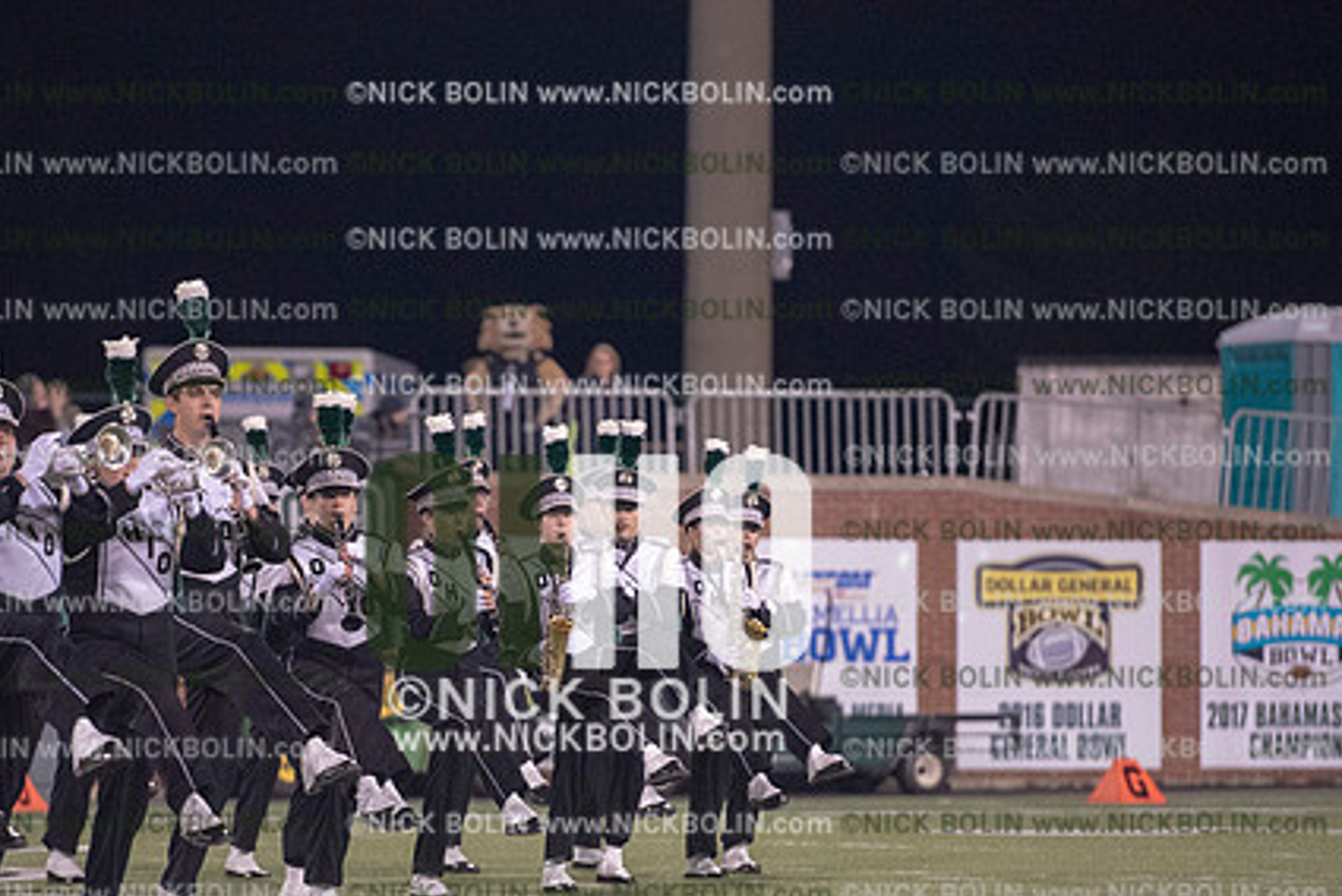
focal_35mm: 273
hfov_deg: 7.5
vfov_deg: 5.0
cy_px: 604
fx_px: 10183
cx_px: 587
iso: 5000
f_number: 3.2
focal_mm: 200
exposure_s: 1/1250
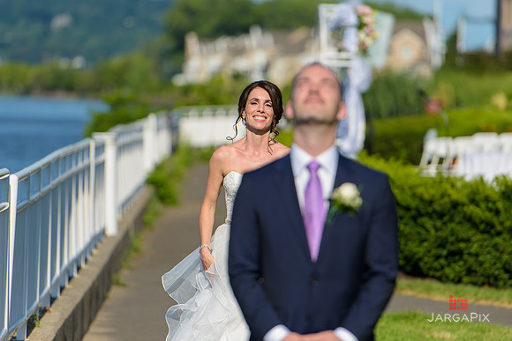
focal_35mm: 232
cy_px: 143
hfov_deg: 8.9
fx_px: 3303
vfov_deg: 5.9
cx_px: 256
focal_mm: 200
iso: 200
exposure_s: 1/2500
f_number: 4
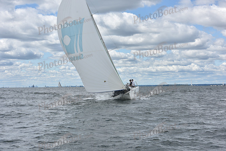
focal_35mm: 70
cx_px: 113
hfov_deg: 28.8
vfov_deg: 19.5
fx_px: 440
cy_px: 76
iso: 250
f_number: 10
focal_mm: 70
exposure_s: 1/800
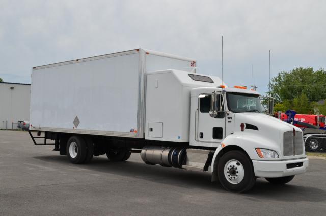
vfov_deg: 30.7
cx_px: 163
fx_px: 393
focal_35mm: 44
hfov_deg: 45.1
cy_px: 108
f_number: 11
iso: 200
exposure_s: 1/400
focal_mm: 29
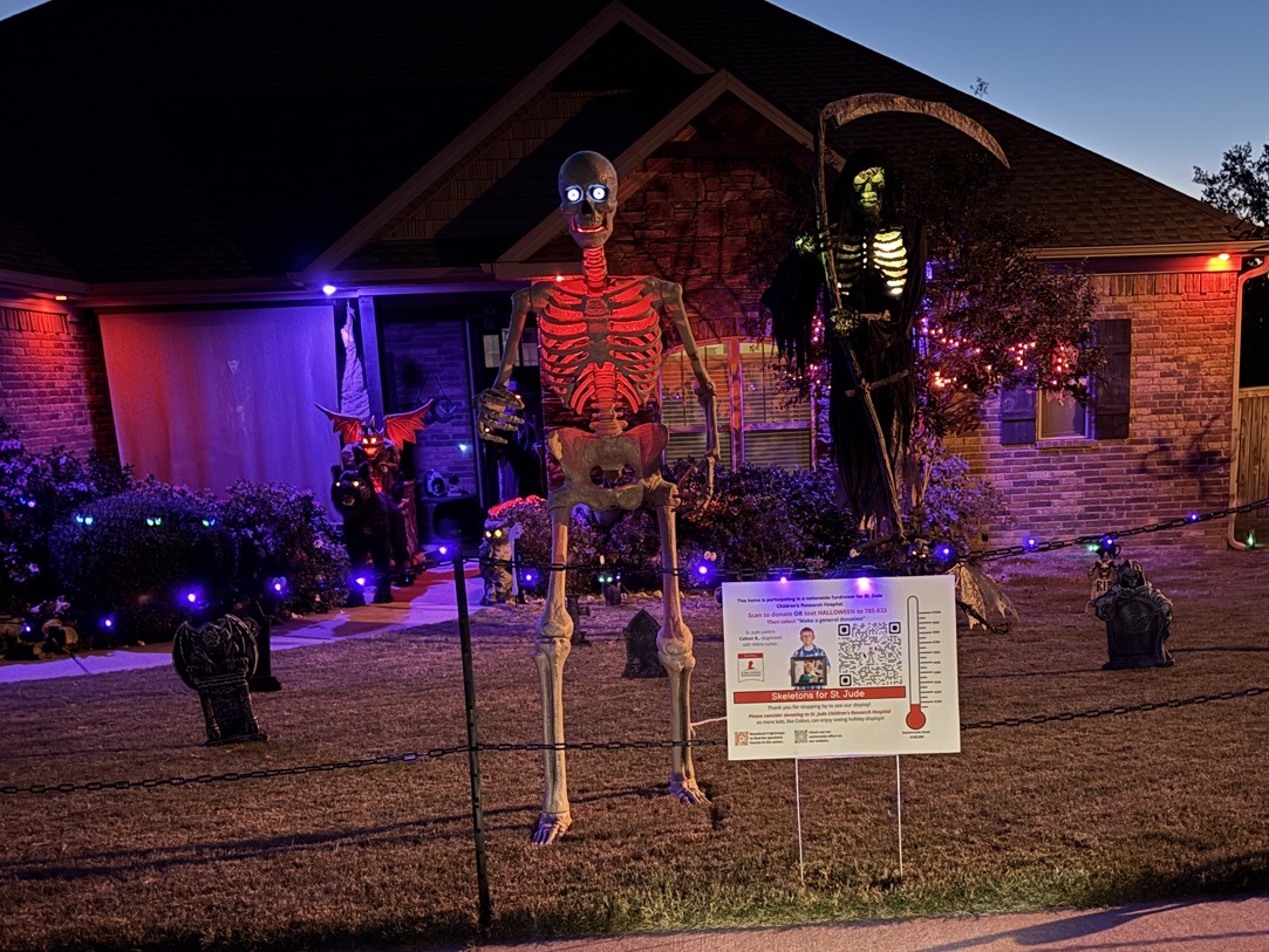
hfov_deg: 51.2
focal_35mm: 36
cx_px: 719
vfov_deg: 39.2
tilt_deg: -11.6
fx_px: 1320
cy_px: 635
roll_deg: +2.3
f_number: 1.6
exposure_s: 1/9
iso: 640
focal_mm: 5.96
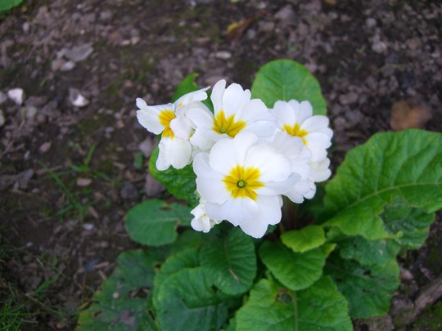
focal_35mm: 38
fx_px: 485
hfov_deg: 49.0
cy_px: 166
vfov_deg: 37.7
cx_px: 221
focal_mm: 7.9
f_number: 2.8
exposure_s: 1/200
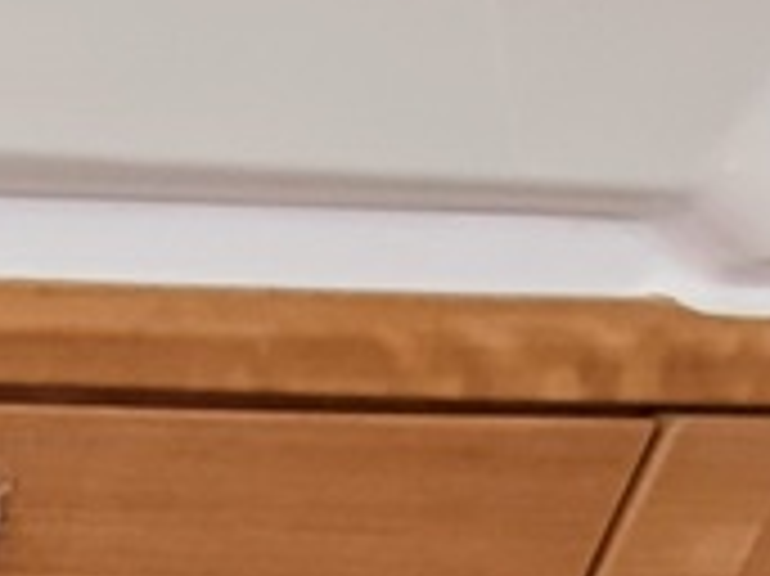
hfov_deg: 12.1
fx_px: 2334
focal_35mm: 105
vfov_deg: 10.4
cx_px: -1378
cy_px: 1688
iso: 320
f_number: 2.2
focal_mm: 2.16
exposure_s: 1/32.3
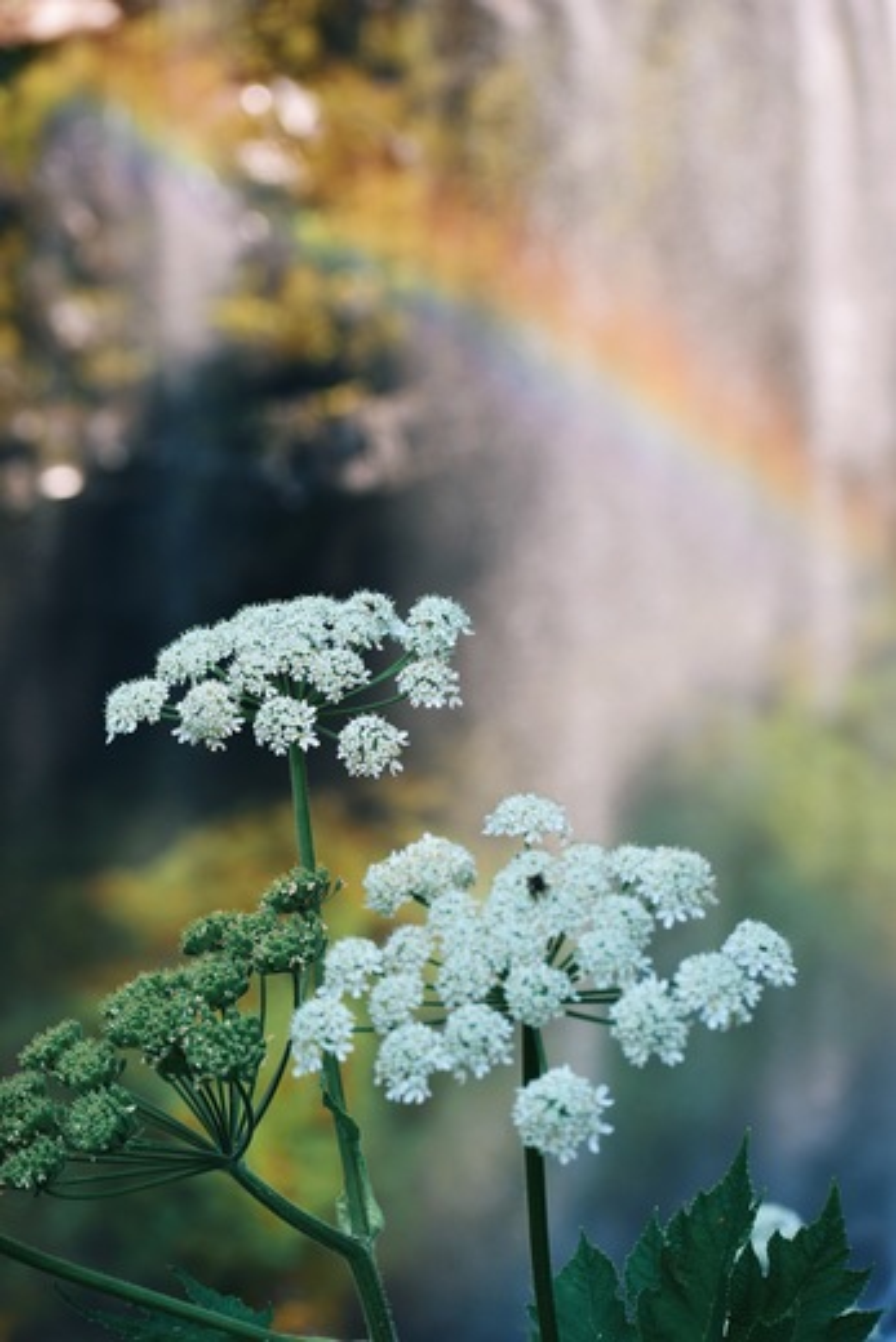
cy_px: 671
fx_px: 4477
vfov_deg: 17.1
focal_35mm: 120
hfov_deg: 11.4
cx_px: 448
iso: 200
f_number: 5.6
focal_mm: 80
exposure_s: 1/500
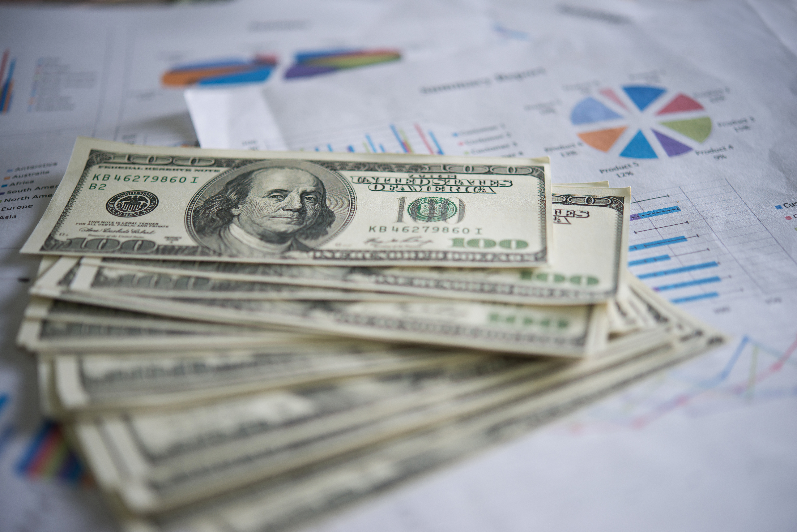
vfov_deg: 22.6
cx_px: 398
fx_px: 1329
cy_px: 266
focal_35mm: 60
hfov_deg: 33.4
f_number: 3
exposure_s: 1/100
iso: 200
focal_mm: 60
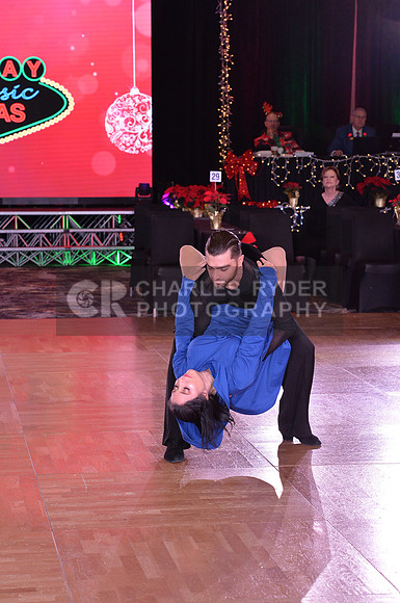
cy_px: 302
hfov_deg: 13.0
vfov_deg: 19.5
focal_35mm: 105
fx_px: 1755
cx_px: 200
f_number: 7.1
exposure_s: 1/250
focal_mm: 105
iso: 2000
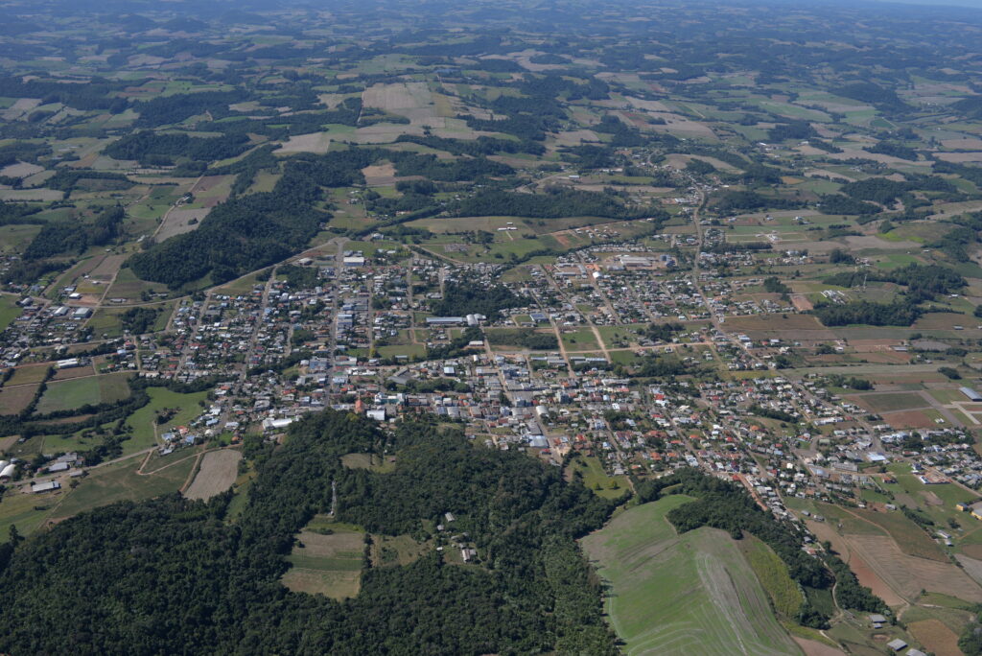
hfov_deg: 54.4
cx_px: 491
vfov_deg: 37.9
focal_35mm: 35
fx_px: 955
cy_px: 328
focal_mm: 35
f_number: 8
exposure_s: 1/500
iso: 100
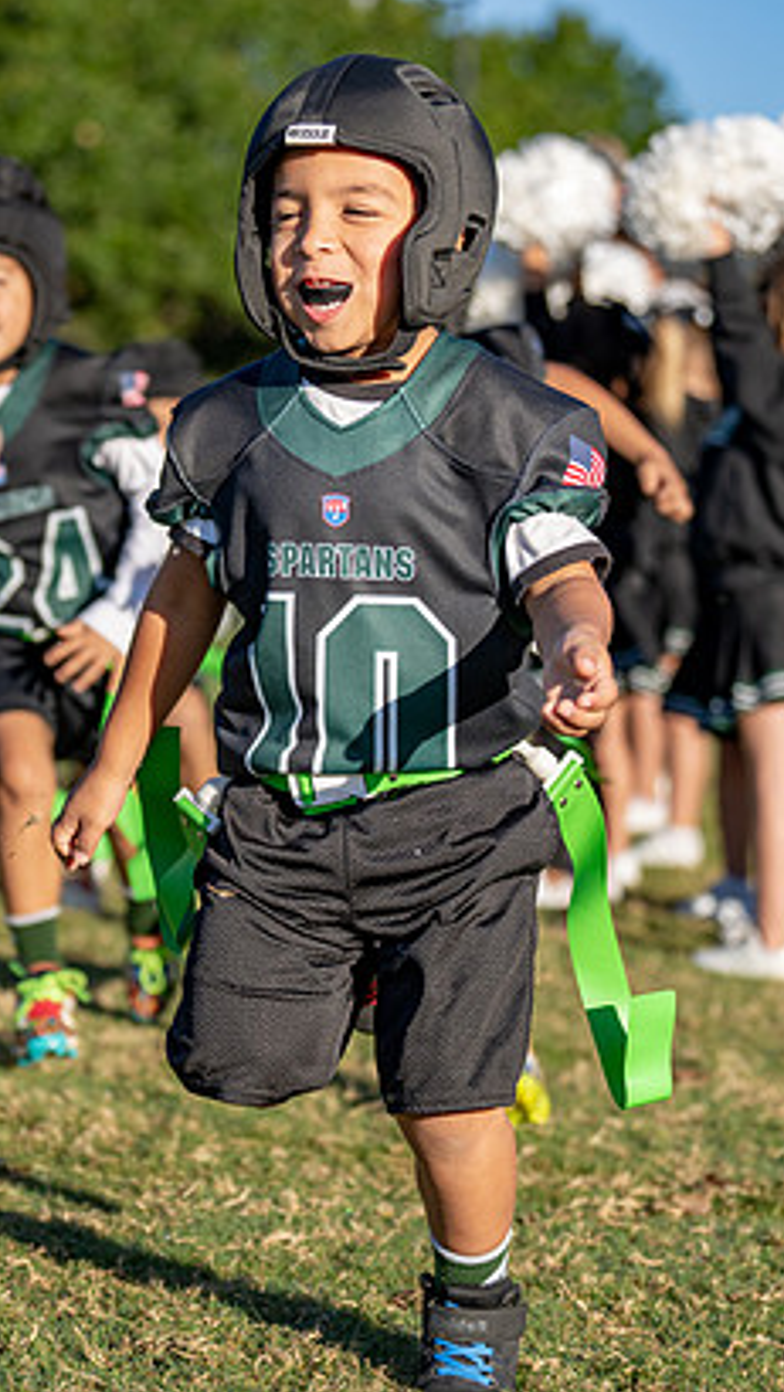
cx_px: 166
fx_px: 4097
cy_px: 693
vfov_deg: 19.3
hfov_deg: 10.9
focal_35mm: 111
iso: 200
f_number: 2.8
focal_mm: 70
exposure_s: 1/2500
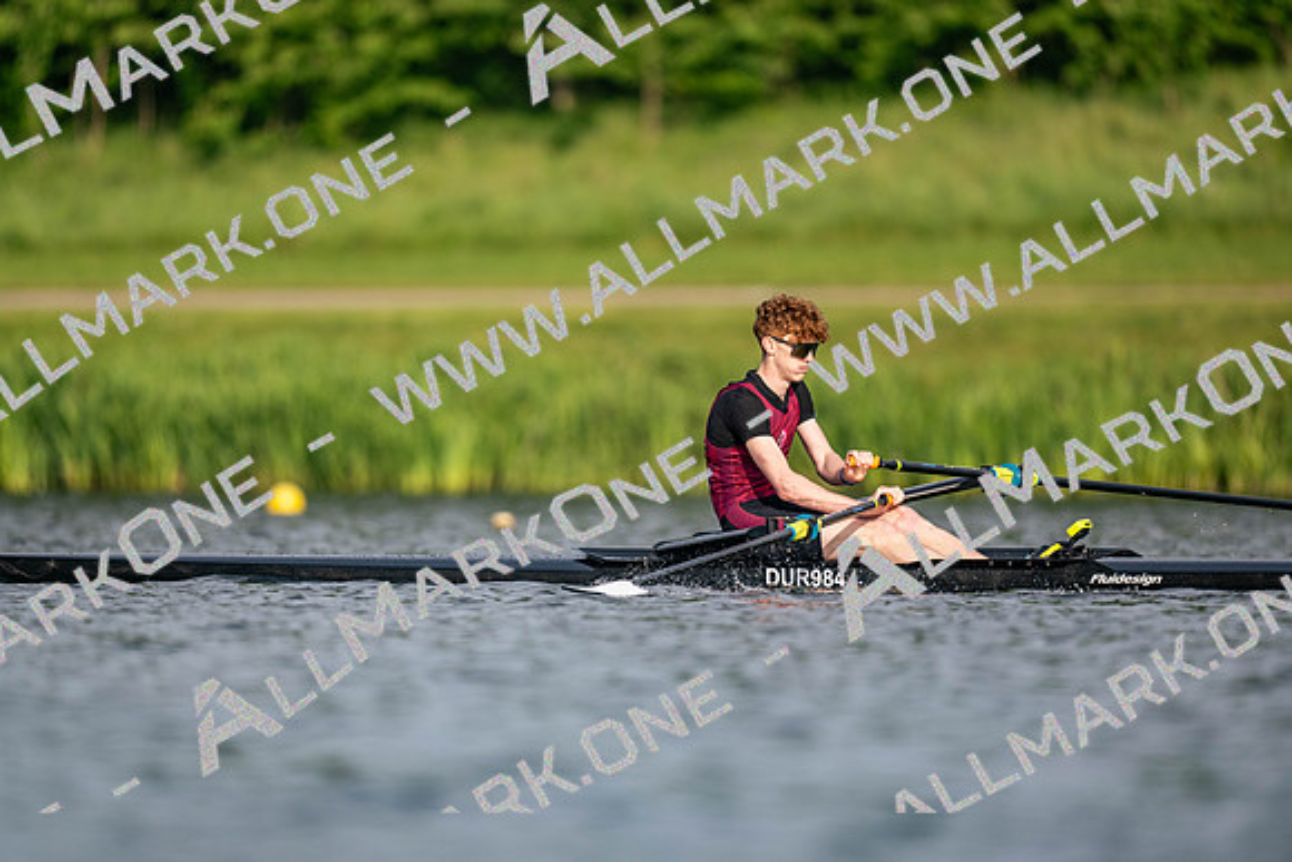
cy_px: 431
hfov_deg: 3.4
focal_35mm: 600
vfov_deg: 2.3
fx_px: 21537
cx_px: 646
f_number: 4
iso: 320
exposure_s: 1/2500
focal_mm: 600
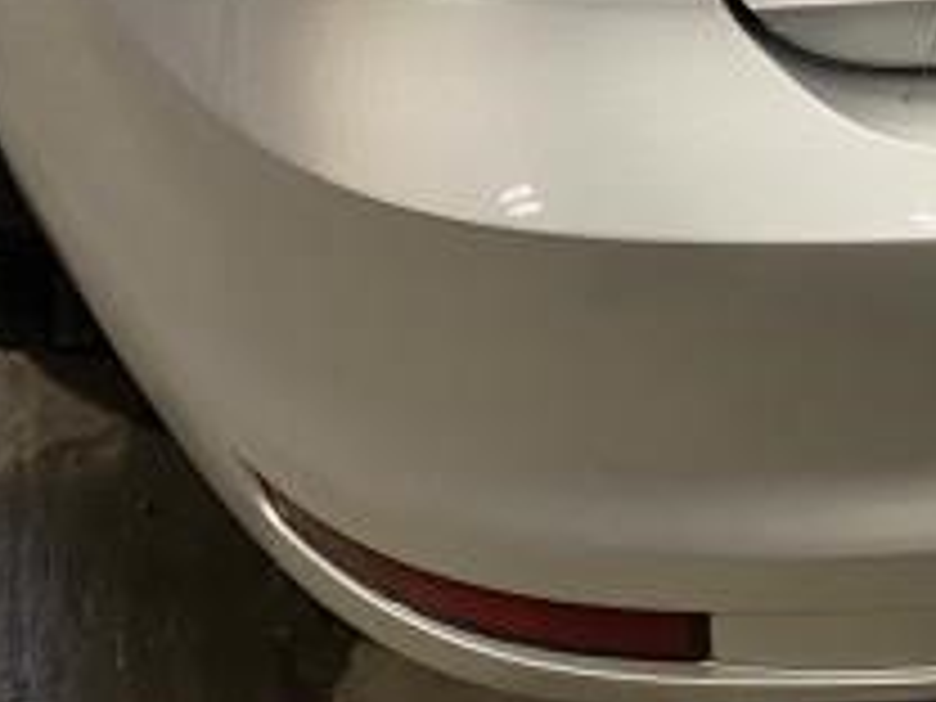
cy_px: -410
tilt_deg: -19.8
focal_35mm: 100
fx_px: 2704
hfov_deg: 19.0
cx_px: 981
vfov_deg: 13.7
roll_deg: -4.3
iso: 125
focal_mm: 4.25
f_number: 1.8
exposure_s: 1/60
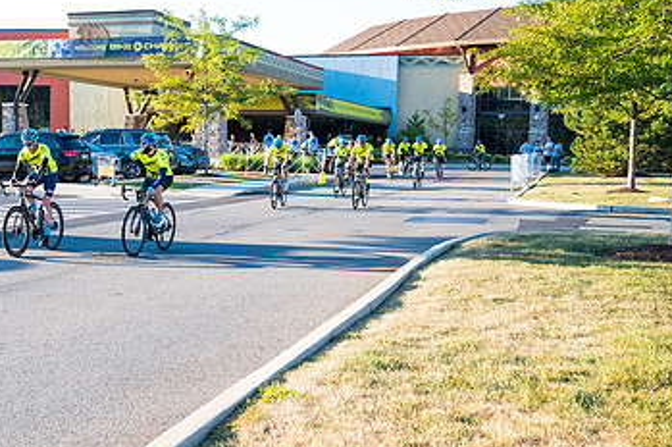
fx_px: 1007
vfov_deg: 25.0
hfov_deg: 35.6
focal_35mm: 54
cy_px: 189
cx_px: 127
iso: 400
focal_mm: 32.5
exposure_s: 1/250
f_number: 5.6
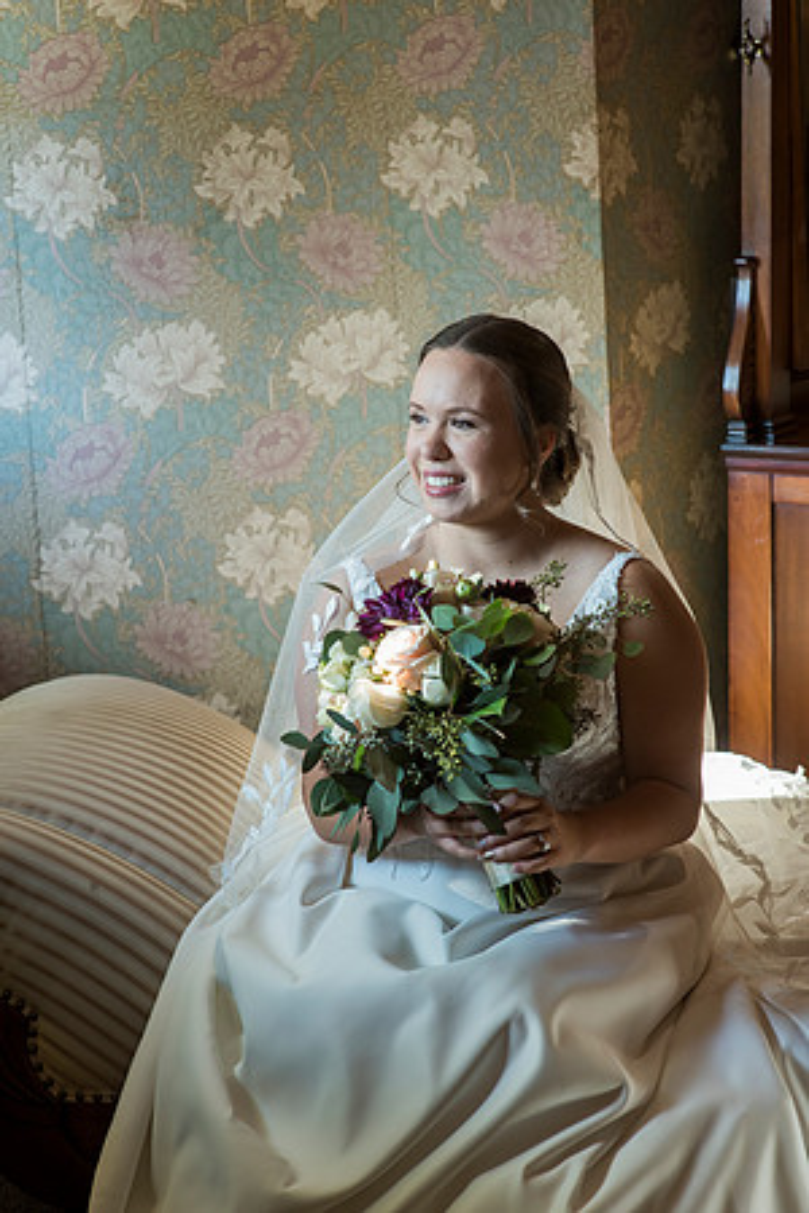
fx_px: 2865
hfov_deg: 16.1
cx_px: 404
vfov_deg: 23.9
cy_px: 606
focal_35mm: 85
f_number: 4.5
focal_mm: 85
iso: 800
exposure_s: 1/80
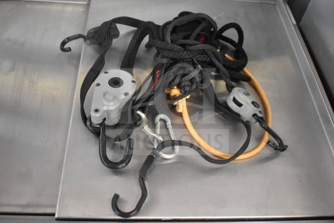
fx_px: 334
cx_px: 167
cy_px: 112
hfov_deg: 53.1
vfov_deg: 36.9
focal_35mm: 36
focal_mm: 24
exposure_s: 1/40
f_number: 3.8
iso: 5600
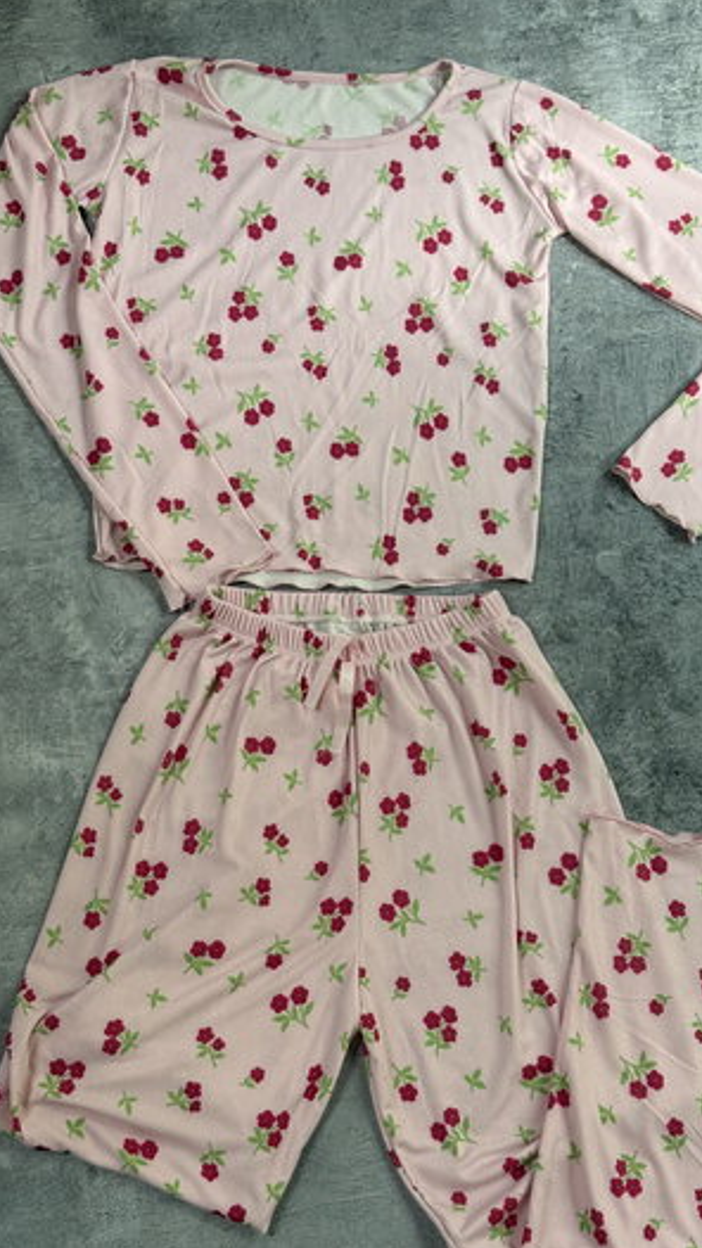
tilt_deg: -76.4
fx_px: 1753
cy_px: 620
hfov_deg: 22.6
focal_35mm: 53
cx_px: 389
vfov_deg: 39.2
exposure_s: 1/50
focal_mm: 6.76
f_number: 1.78
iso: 80
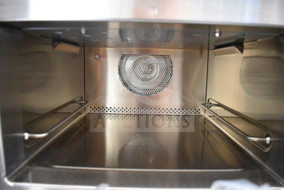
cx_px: 142
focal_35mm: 27
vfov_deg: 48.0
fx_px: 213
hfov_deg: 67.4
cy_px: 95
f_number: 3.5
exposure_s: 1/30
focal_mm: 18
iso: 1400
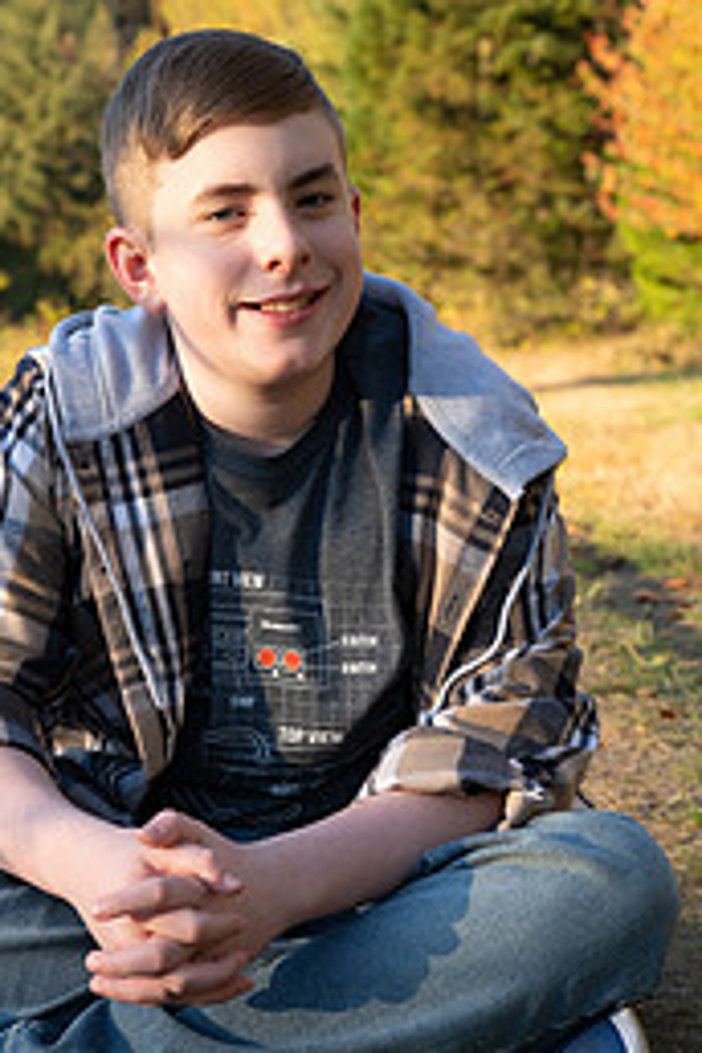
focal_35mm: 108
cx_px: 212
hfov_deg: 12.7
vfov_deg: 18.8
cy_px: 751
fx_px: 3159
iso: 500
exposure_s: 1/200
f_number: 7.1
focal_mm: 62
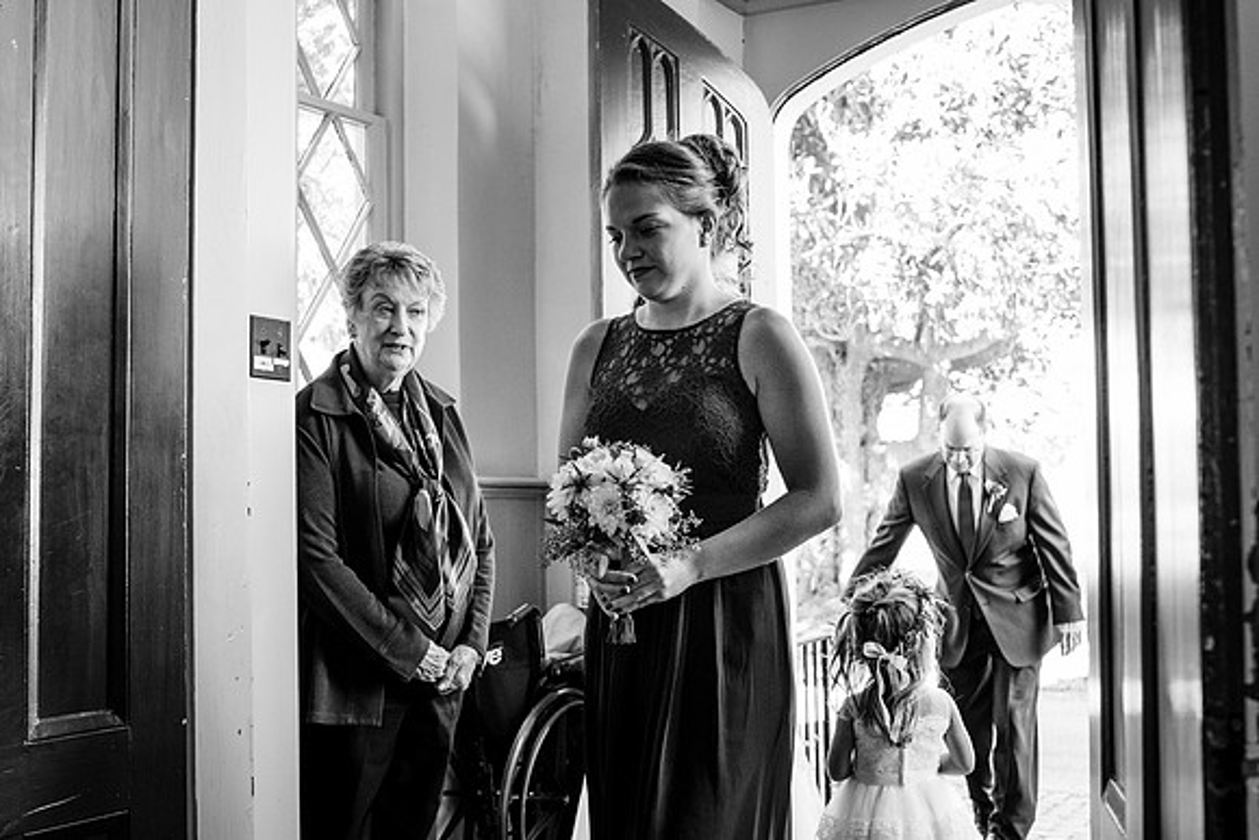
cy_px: 437
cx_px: 674
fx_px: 1551
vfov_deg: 30.3
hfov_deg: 44.2
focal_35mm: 44
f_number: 4
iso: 2000
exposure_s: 1/100
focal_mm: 35
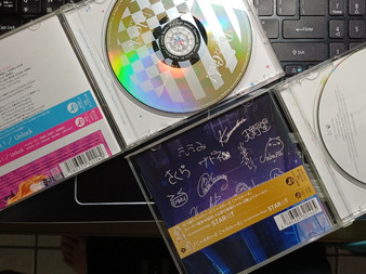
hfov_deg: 50.2
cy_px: 112
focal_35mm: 37
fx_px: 391
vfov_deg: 38.5
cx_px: 189
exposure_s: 1/60
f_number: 1.8
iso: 80
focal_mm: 4.65
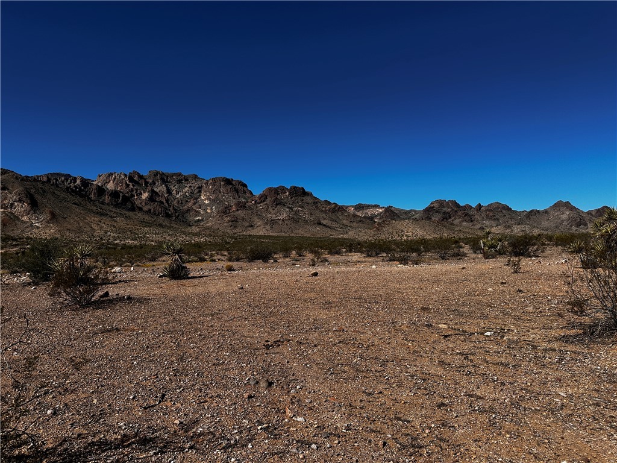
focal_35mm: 24
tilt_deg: +4.5
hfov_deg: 71.6
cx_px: 308
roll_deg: +0.0
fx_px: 428
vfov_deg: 56.8
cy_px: 232
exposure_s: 1/7042
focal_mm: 6.86
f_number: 1.78
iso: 80
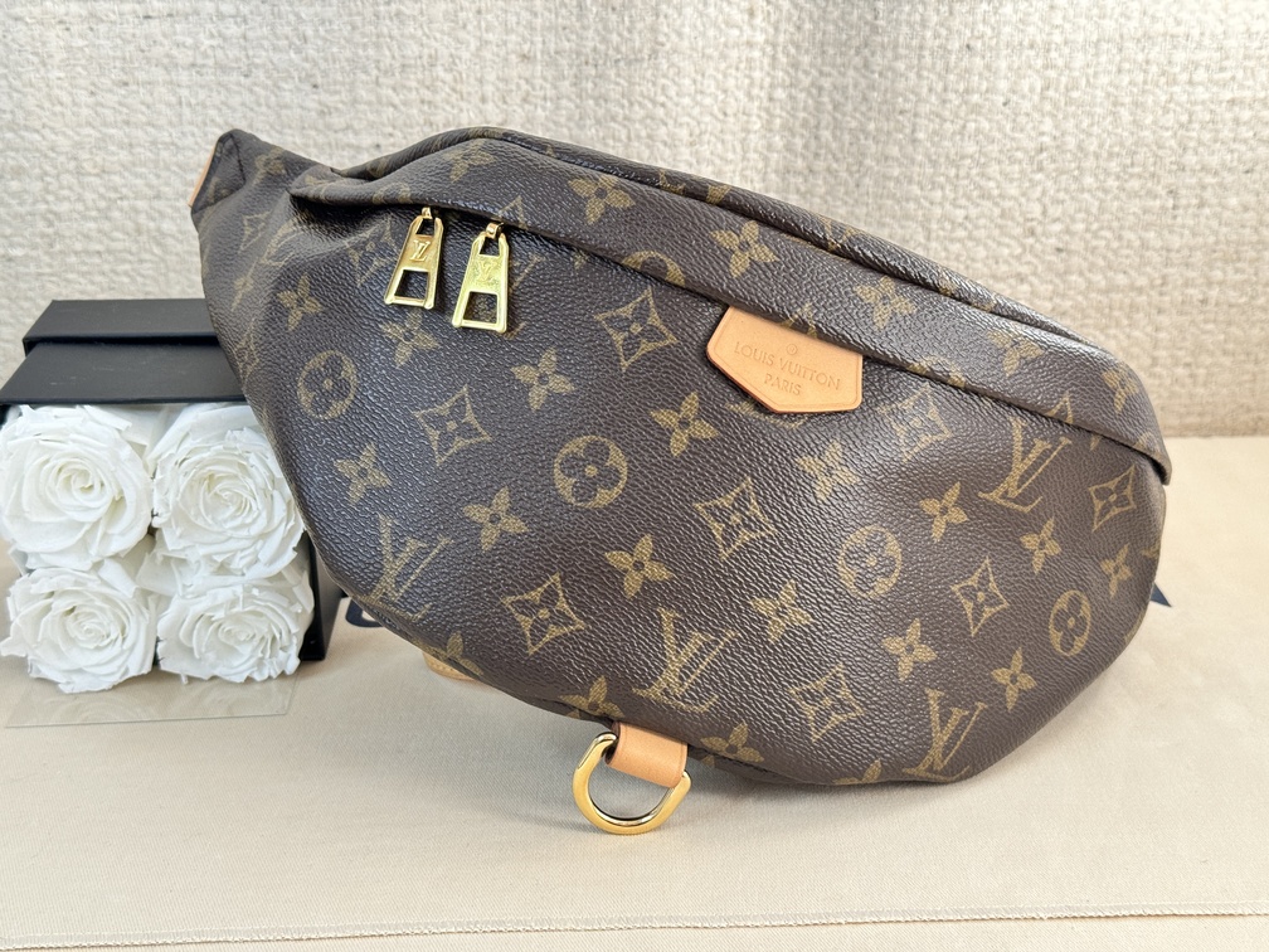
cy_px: 476
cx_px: 634
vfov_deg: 30.3
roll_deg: +2.0
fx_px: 1760
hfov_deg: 39.7
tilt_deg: -19.5
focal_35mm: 48
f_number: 1.78
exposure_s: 1/59
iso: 200
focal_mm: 6.86
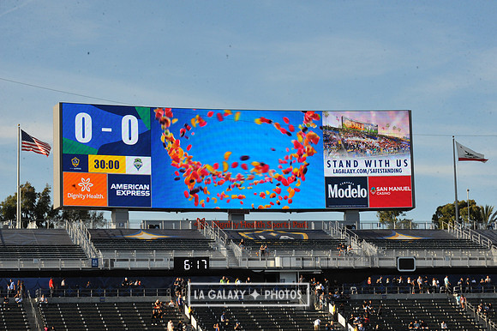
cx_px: 248
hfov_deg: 19.5
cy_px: 166
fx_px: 1449
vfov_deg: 13.0
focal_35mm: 105
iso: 1600
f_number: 16
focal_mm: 105
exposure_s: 1/1000
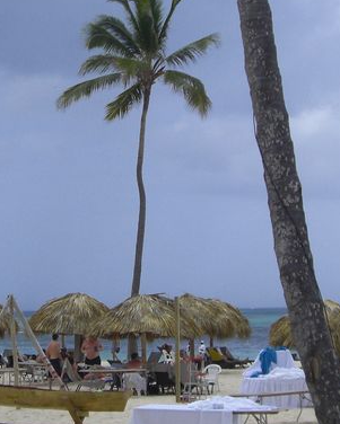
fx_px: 1270
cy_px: 130
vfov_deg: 18.9
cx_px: 122
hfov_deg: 15.2
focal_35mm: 101
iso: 64
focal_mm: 6.2
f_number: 8
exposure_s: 1/160
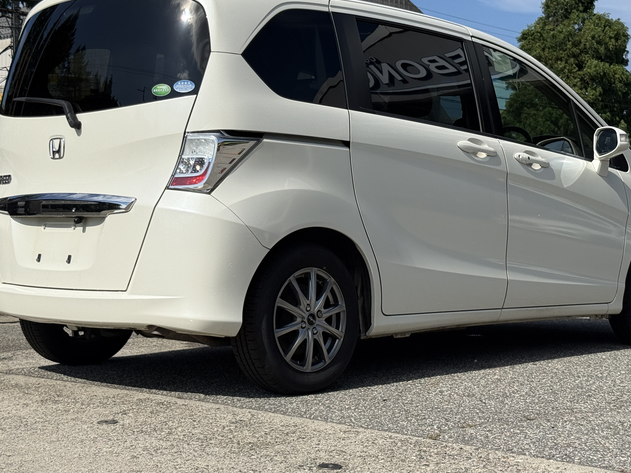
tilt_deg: +2.1
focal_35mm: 68
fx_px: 1240
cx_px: 333
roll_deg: -0.8
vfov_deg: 21.6
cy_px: 185
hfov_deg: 28.6
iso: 80
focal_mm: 6.76
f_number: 1.78
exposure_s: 1/9901
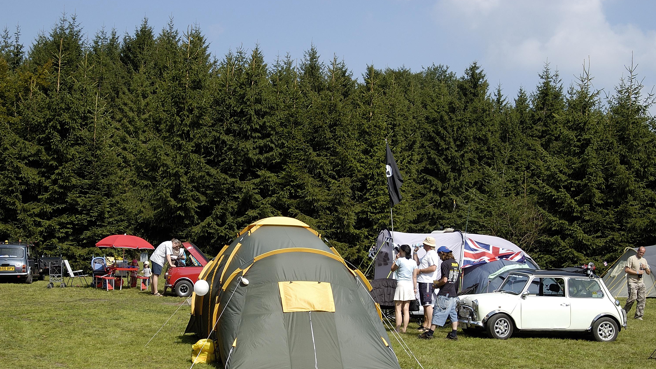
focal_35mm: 63
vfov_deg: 19.1
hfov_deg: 33.3
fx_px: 1096
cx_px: 328
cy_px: 209
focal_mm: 40
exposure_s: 1/350
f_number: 10
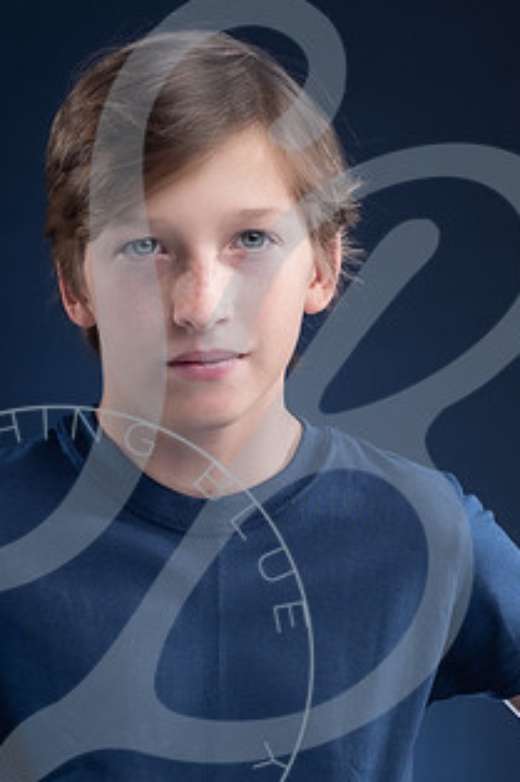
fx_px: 2711
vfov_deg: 16.4
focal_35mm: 125
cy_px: 529
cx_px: 267
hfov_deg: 11.0
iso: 50
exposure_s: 1/200
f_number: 4.5
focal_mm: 50
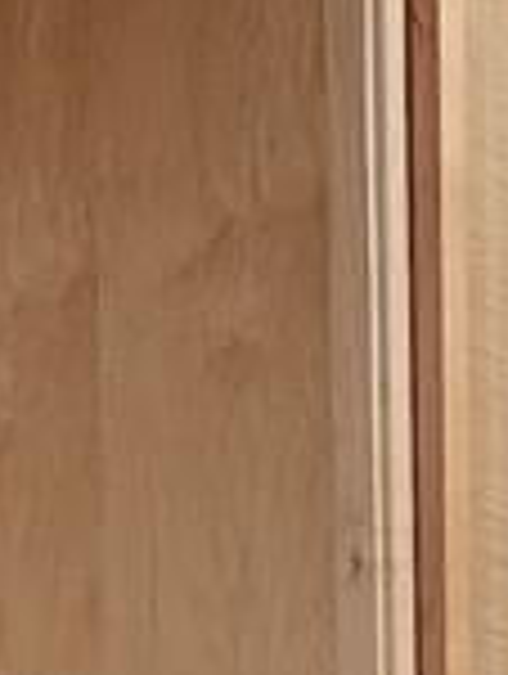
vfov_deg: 9.6
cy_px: 1570
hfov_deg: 7.8
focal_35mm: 184
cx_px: 962
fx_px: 3590
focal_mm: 5.4
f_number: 1.8
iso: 250
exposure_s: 1/120
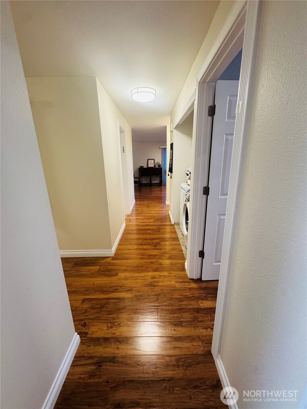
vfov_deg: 102.1
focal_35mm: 14
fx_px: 166
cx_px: 154
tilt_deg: -15.3
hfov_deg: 85.7
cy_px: 204
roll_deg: +0.9
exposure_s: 1/60
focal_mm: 2.22
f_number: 2.2
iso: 200
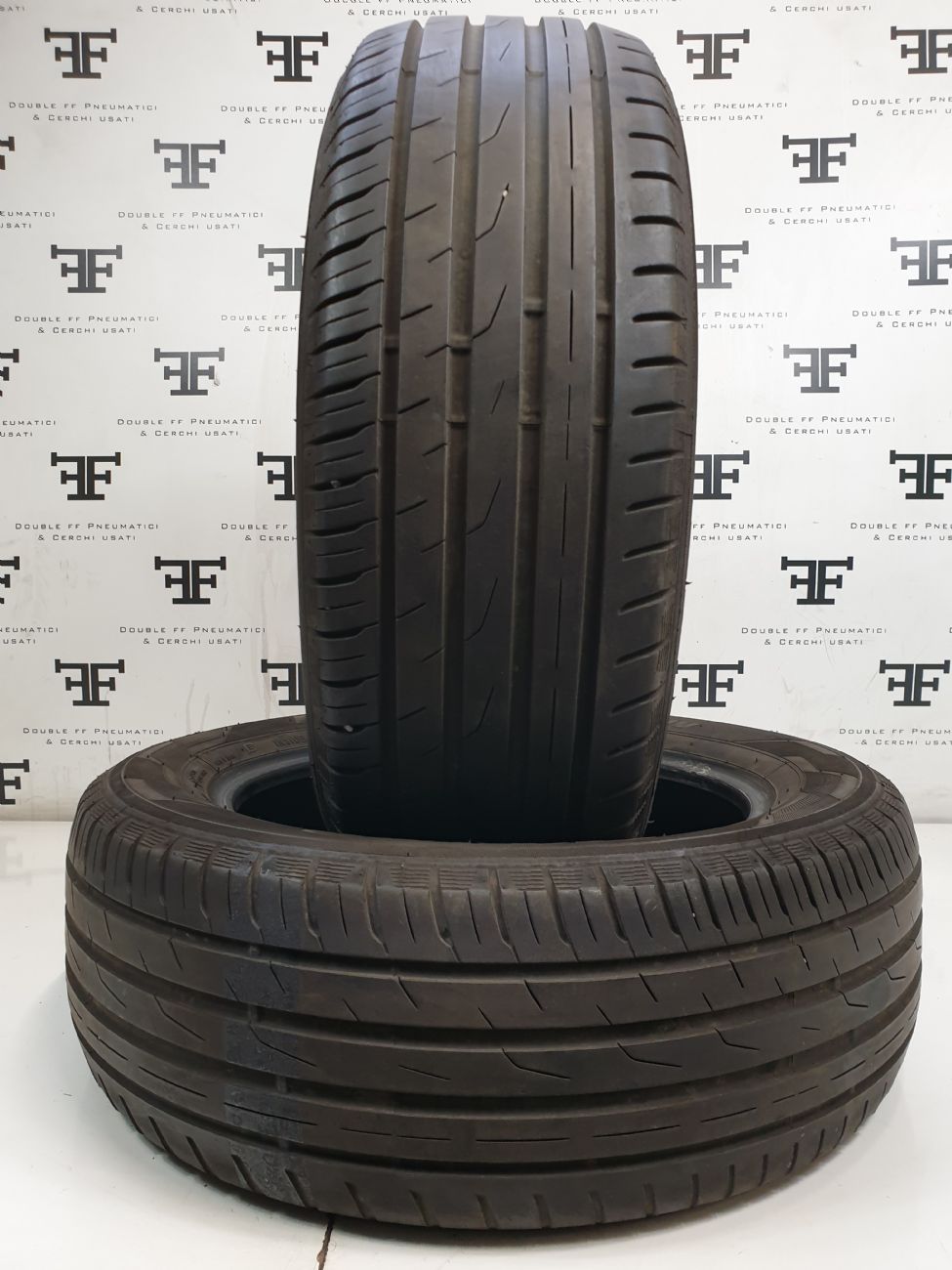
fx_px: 953
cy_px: 635
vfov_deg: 67.3
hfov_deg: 53.1
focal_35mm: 26
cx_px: 476
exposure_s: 1/50
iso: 125
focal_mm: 4.3
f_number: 2.4
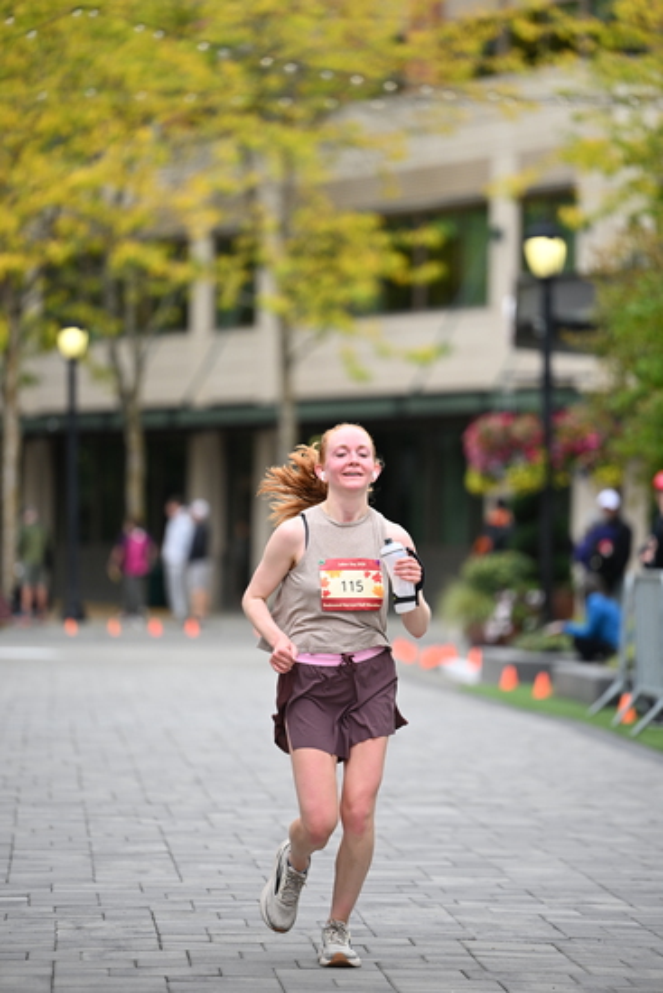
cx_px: 332
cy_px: 496
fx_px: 5245
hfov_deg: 7.2
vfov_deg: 10.8
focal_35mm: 190
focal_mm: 190
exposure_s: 1/2000
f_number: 2.8
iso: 640
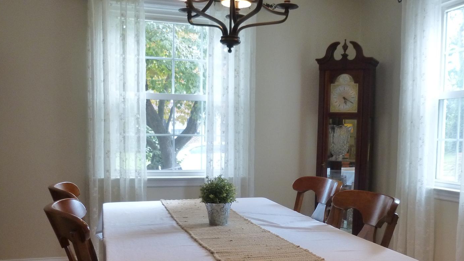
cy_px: 186
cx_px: 269
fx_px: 492
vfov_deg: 29.3
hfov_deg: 50.3
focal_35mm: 40
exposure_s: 1/60
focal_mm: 4.5
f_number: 3.1
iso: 250
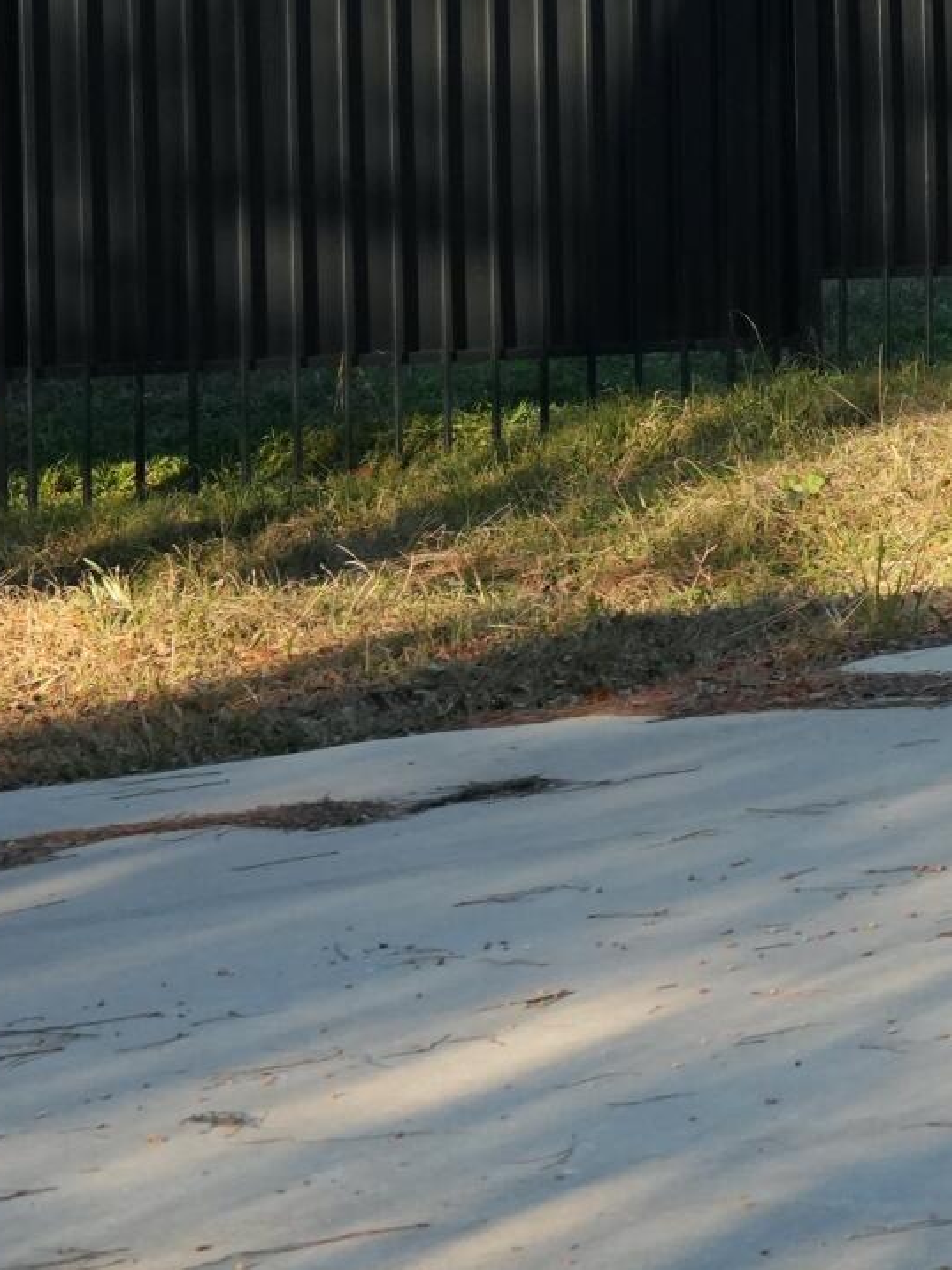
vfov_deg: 11.6
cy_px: 184
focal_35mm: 169
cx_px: 2461
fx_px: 6195
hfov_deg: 8.0
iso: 1600
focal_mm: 42
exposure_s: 1/500
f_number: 8
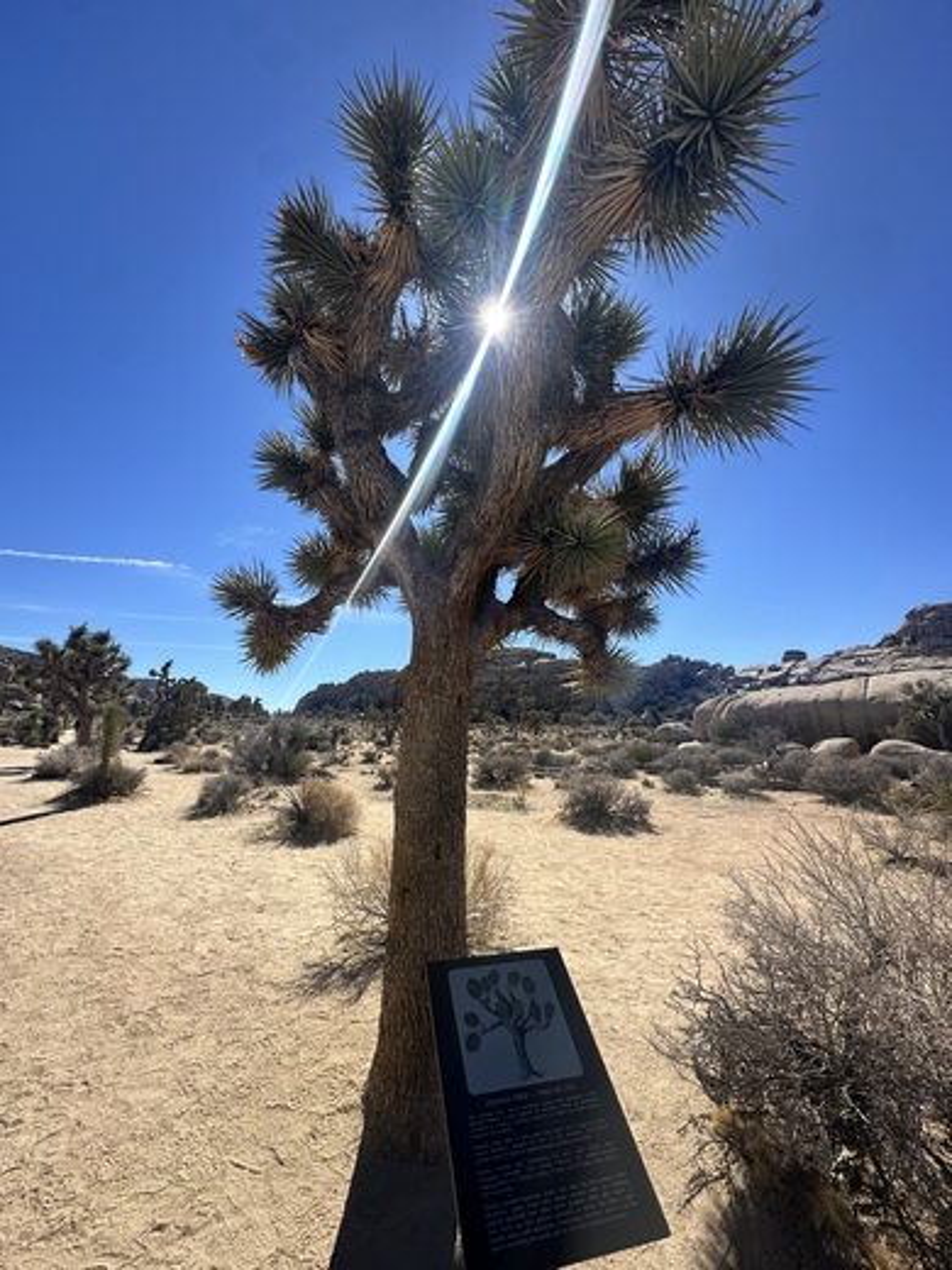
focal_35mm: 14
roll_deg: -1.4
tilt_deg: +10.9
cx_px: 476
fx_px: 513
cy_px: 635
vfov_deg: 102.1
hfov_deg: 85.7
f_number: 2.2
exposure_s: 1/1742
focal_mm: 2.22
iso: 50
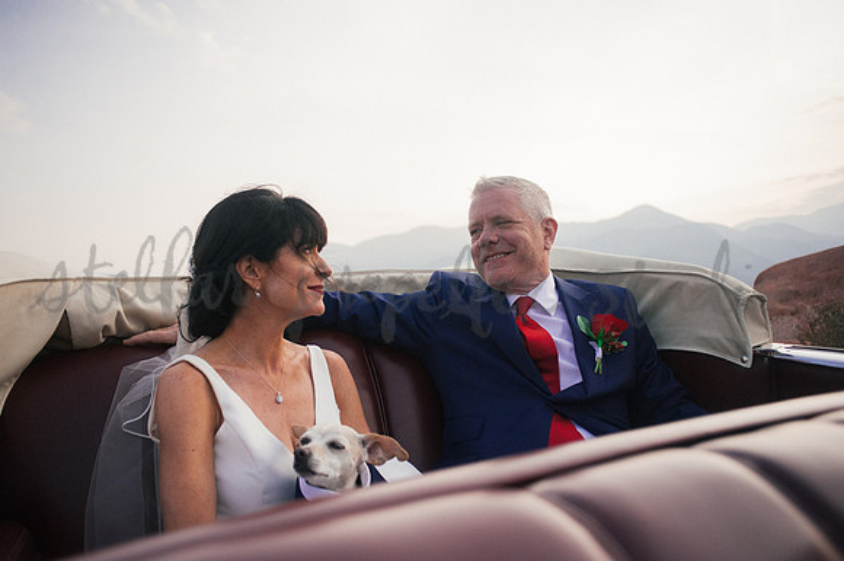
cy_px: 280
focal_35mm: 28
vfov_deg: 46.4
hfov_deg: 65.5
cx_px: 422
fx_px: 656
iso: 2000
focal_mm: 28
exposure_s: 1/8000
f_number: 3.5
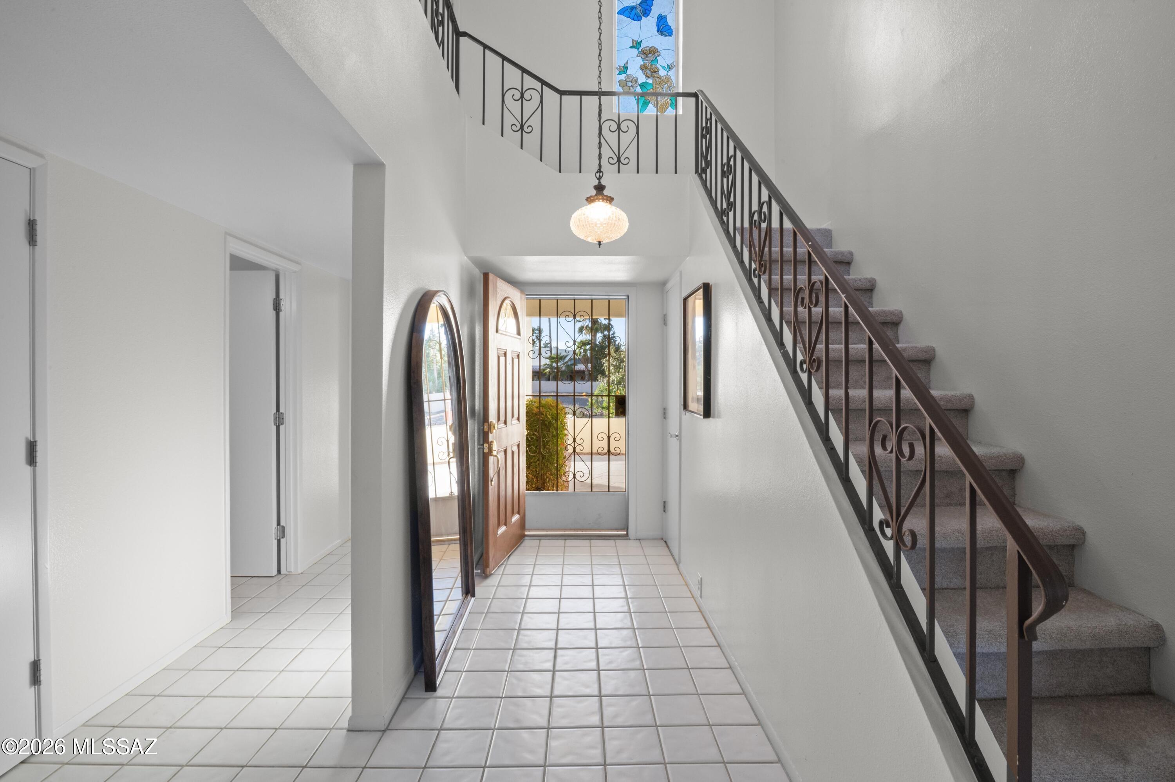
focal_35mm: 16
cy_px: 391
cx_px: 588
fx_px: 522
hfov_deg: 96.8
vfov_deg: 73.7
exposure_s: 1/3
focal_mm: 16
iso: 800
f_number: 22
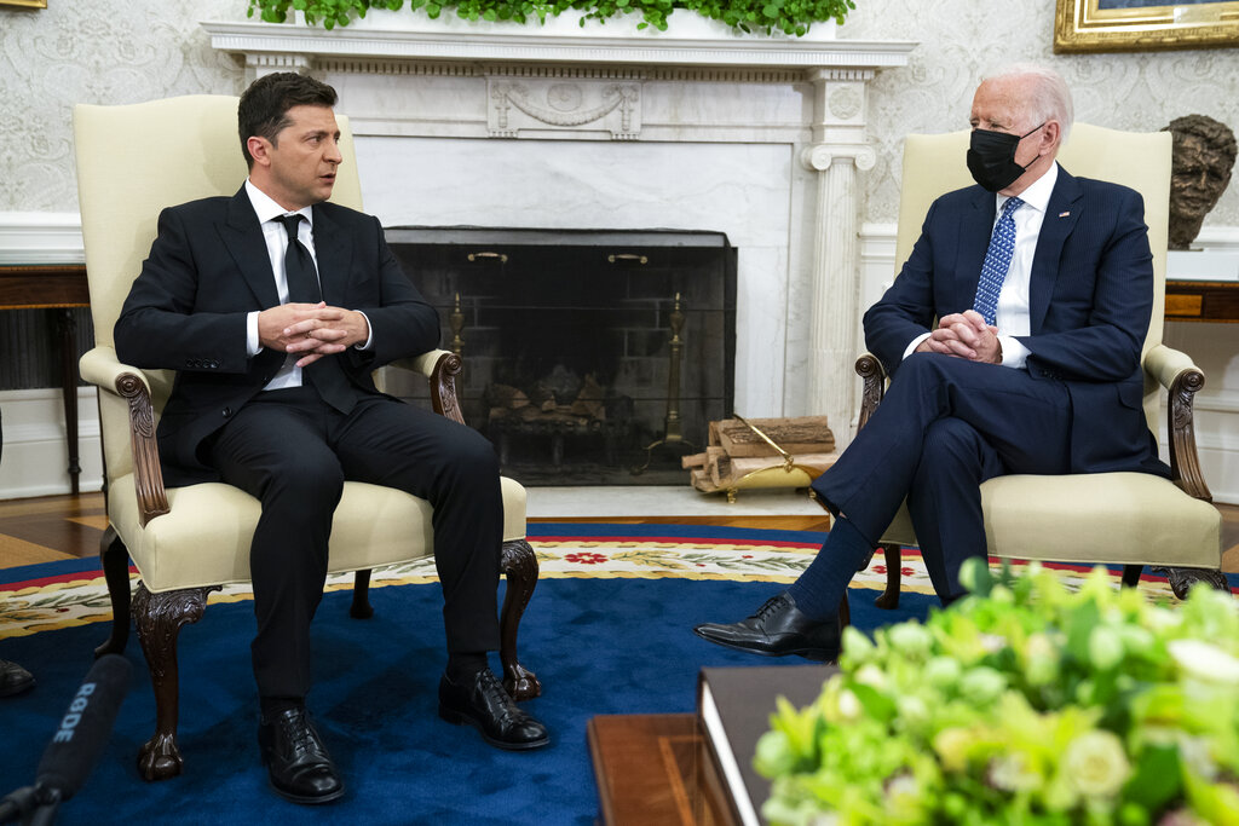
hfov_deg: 48.5
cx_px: 620
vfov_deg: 33.4
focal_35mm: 40
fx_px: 1377
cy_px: 413
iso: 2500
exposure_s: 1/250
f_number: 4
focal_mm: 40
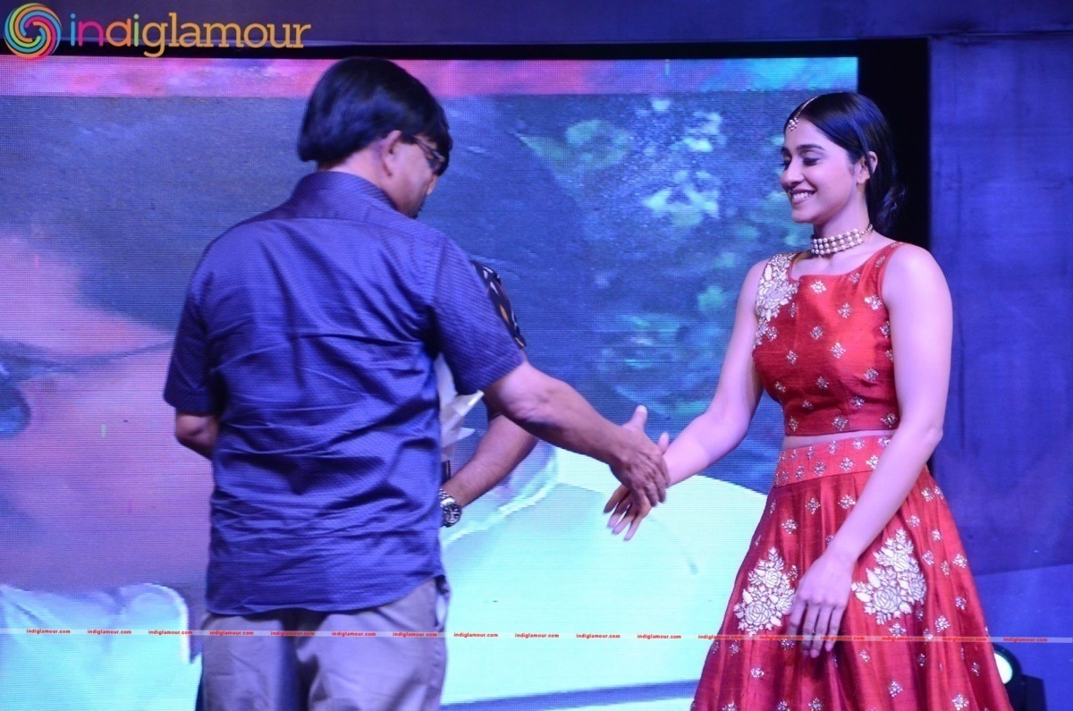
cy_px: 356
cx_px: 536
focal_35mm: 158
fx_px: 4685
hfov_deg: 13.1
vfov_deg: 8.7
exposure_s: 1/125
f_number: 5.6
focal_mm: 105
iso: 2500
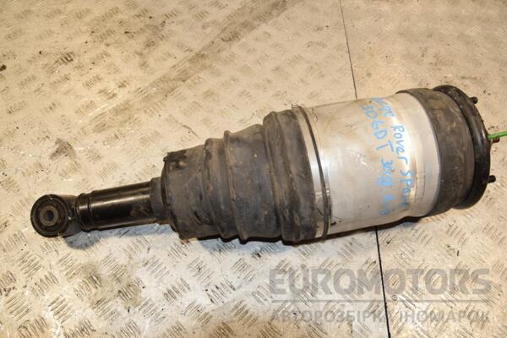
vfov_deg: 47.9
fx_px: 380
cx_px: 254
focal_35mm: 27
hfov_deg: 67.4
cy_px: 169
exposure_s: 1/200
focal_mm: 18
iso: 800
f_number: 9
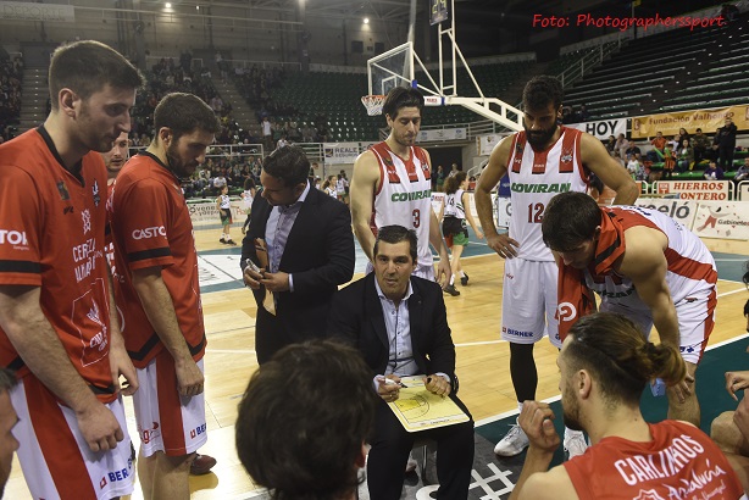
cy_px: 250
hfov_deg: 67.4
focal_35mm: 27
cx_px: 374
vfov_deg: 48.0
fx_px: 562
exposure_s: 1/250
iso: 2000
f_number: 4
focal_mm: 27
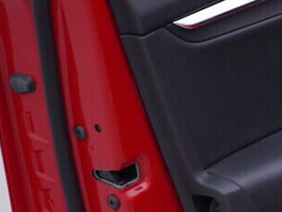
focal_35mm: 162
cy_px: -23
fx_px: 1320
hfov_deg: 10.9
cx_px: 596
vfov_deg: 9.1
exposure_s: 1/60
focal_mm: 24
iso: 125
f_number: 3.5
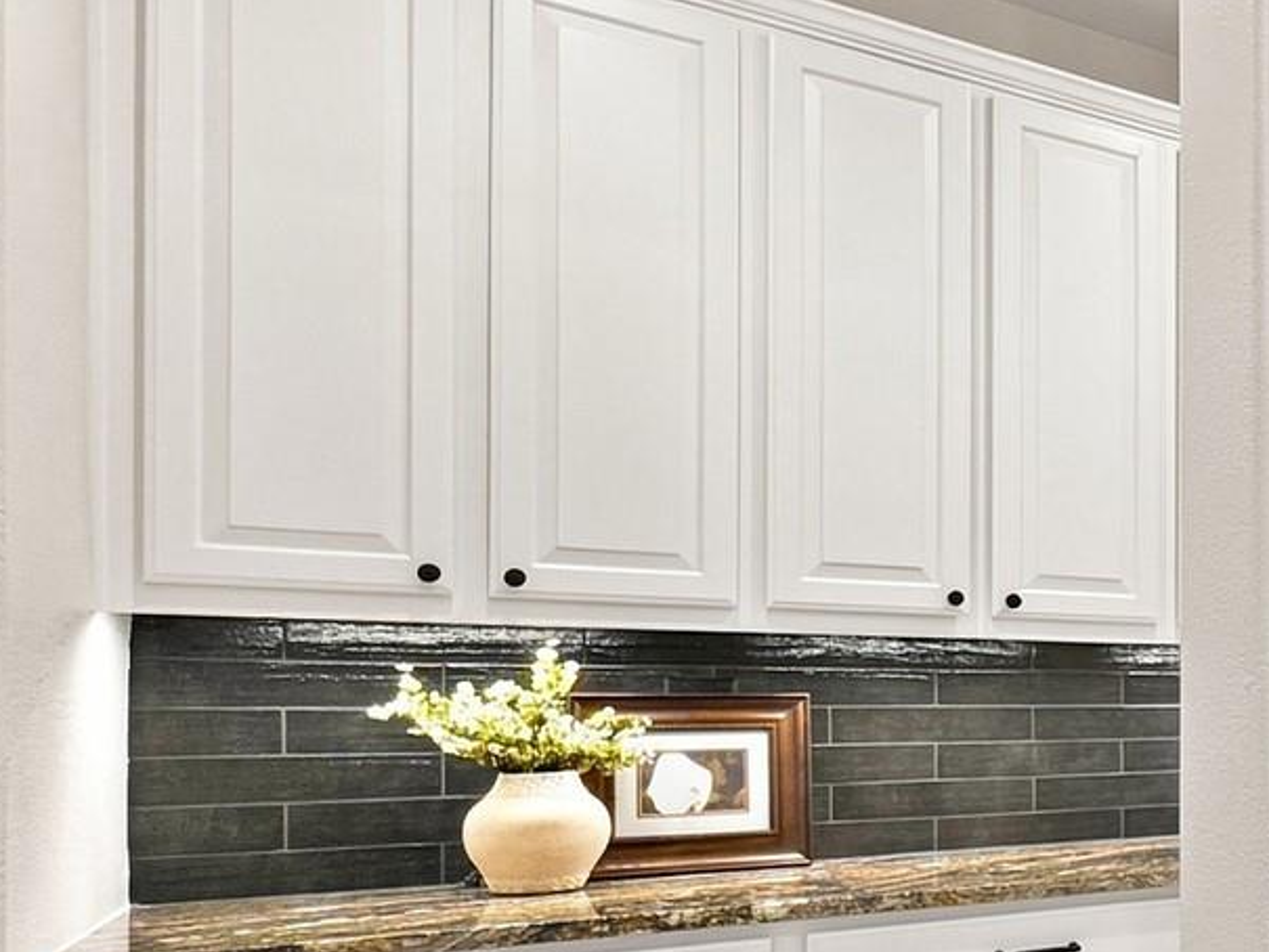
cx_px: 1563
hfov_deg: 36.8
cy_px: 686
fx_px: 1357
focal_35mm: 37
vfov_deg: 37.9
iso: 320
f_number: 2.2
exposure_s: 1/120
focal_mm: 2.2
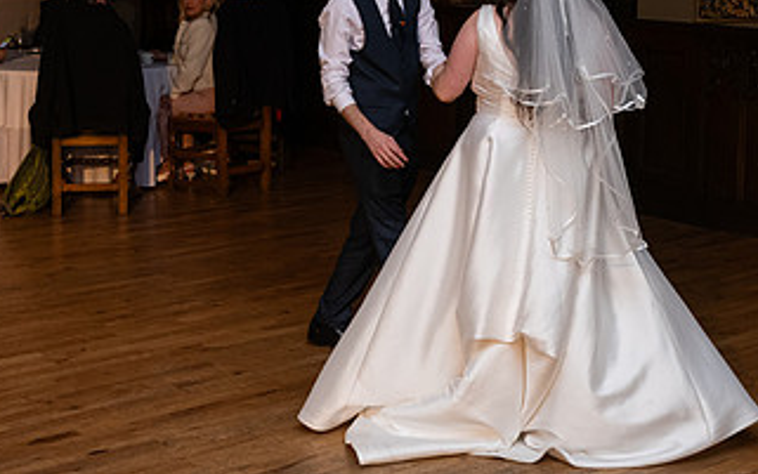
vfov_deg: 18.4
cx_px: 498
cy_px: 91
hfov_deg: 29.2
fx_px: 1447
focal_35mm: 70
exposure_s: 1/160
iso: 1000
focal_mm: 38
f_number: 3.5
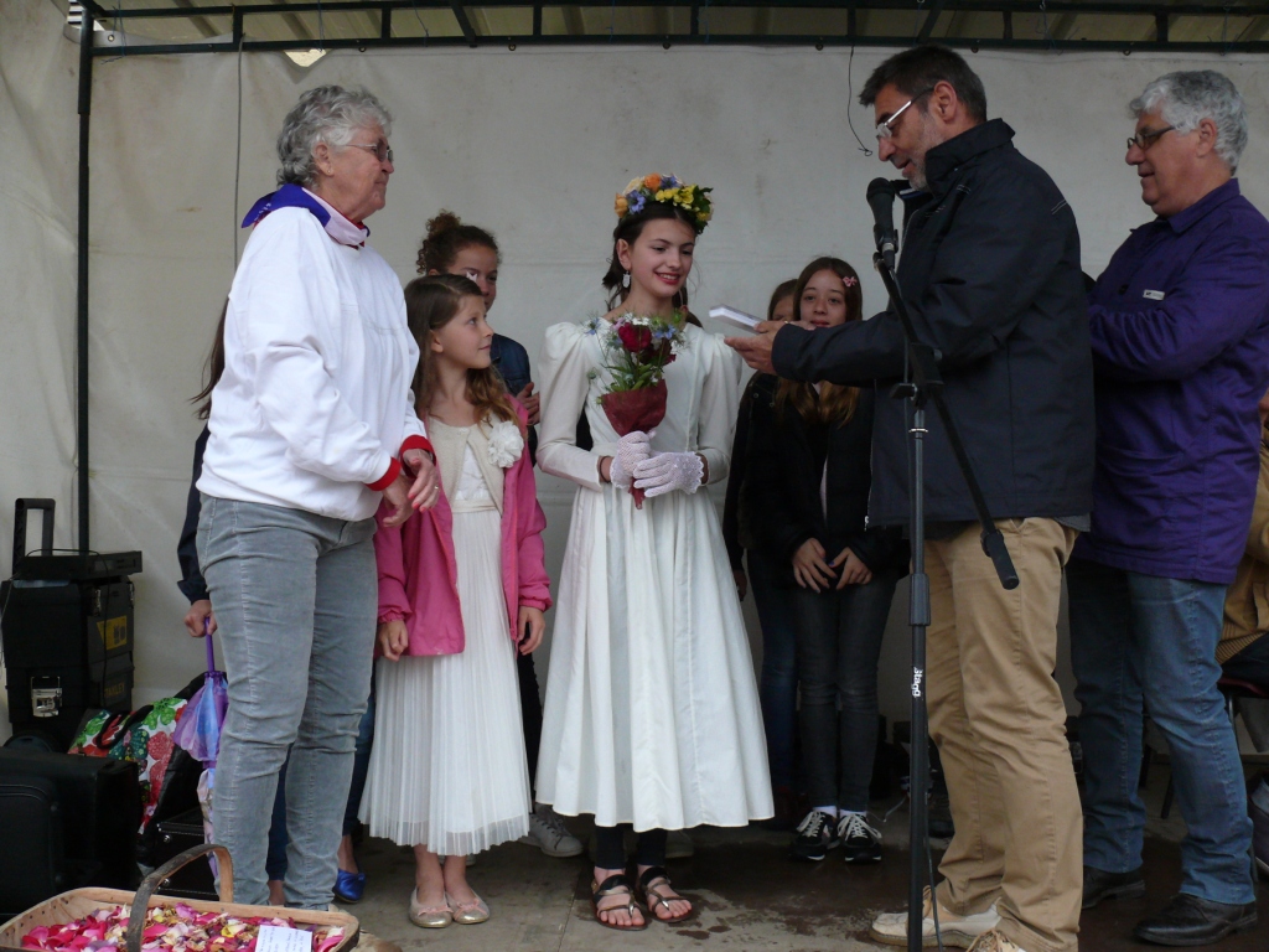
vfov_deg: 40.7
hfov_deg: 52.6
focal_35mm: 35
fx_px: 1283
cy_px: 476
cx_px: 634
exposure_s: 1/100
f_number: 2.8
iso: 200
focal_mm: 7.4
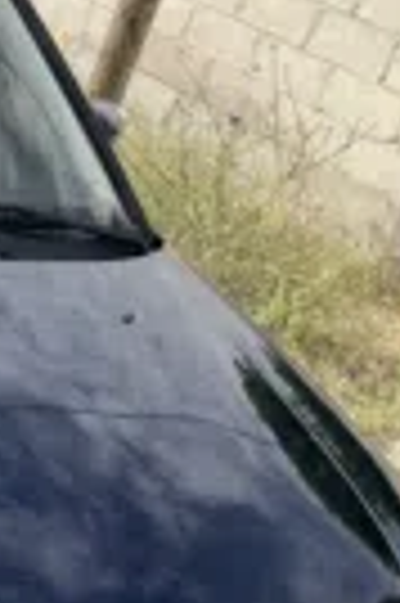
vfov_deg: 25.1
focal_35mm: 81
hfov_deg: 15.1
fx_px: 1353
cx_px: -261
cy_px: 297
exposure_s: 1/2212
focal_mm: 4.2
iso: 32
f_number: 1.6
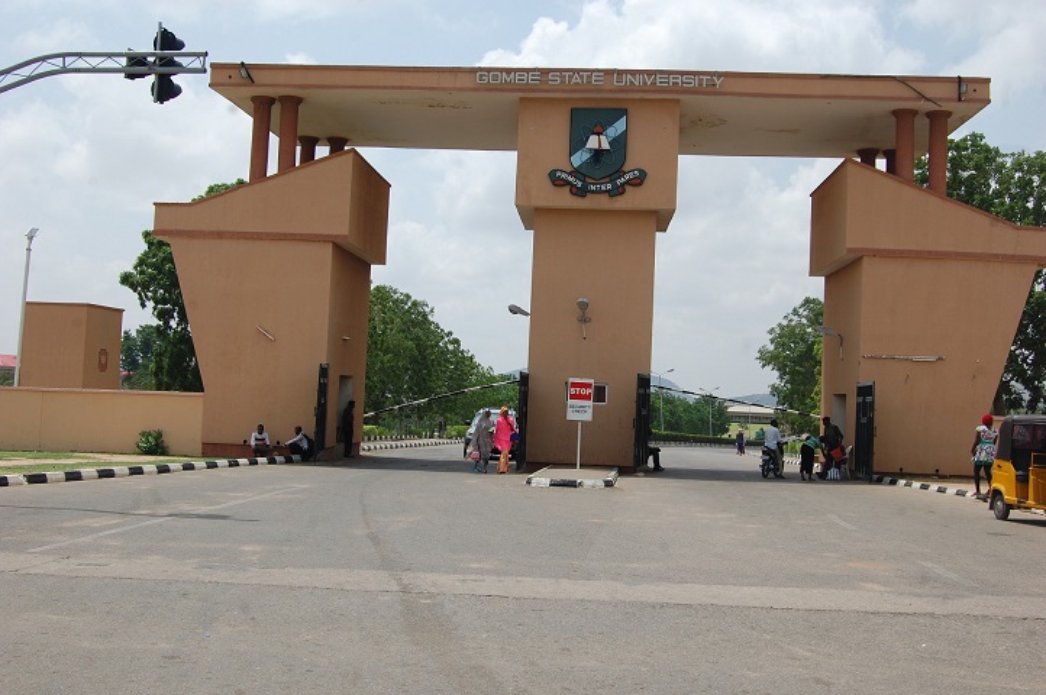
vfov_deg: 34.1
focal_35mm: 39
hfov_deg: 49.6
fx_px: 1132
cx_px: 523
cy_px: 348
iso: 200
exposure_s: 1/400
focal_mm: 26
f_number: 10
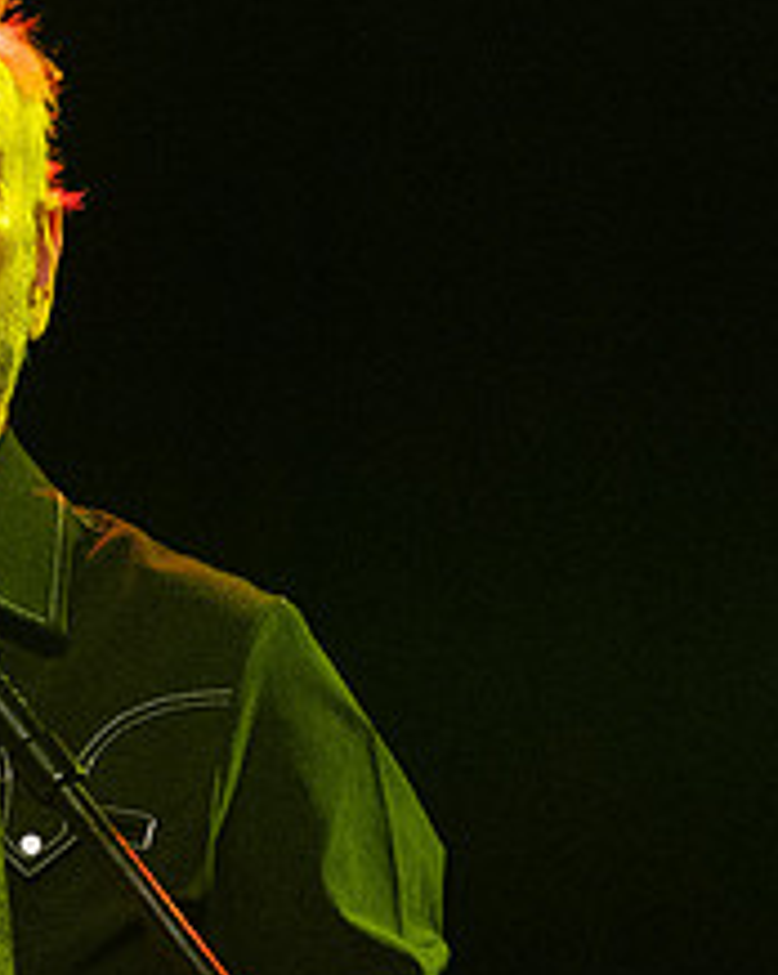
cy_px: 285
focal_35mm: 376
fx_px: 10837
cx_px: -606
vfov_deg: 5.1
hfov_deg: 4.1
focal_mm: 70
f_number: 3.2
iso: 2500
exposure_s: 1/500
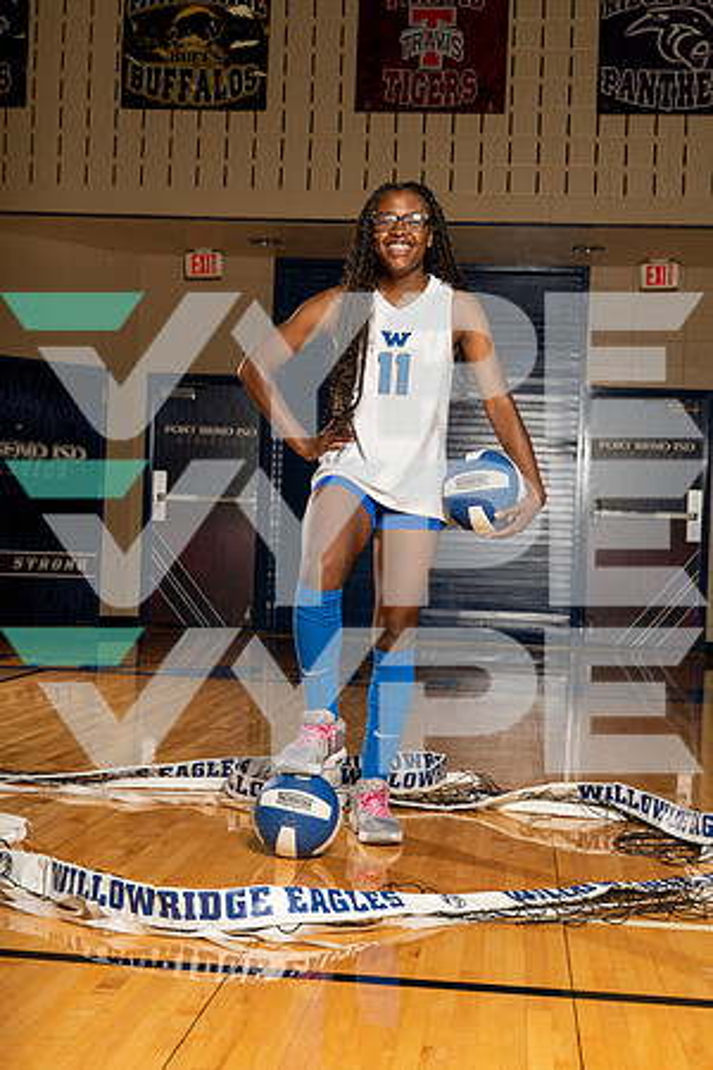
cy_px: 535
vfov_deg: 38.9
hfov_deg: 26.5
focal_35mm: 51
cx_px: 356
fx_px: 1515
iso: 500
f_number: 8
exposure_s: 1/250
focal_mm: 51
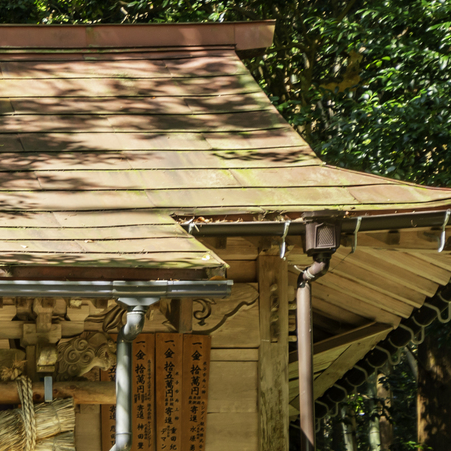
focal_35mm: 132
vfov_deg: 13.2
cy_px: 368
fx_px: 1946
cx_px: -173
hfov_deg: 12.7
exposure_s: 1/80
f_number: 5.6
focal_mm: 35
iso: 160
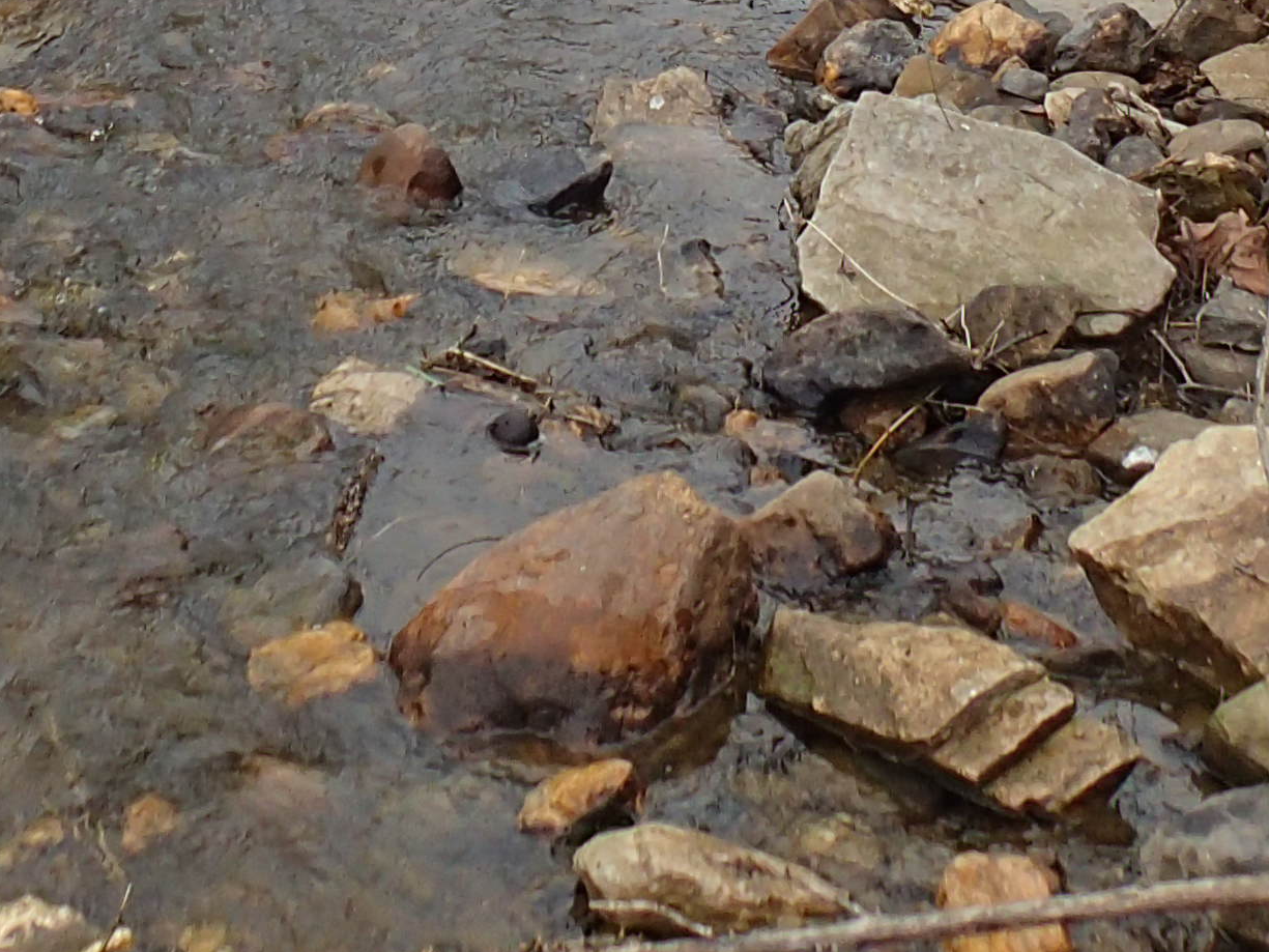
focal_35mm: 81
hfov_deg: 23.6
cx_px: 160
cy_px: -412
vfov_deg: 16.8
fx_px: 2970
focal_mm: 4.5
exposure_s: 1/640
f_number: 2.8
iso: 200
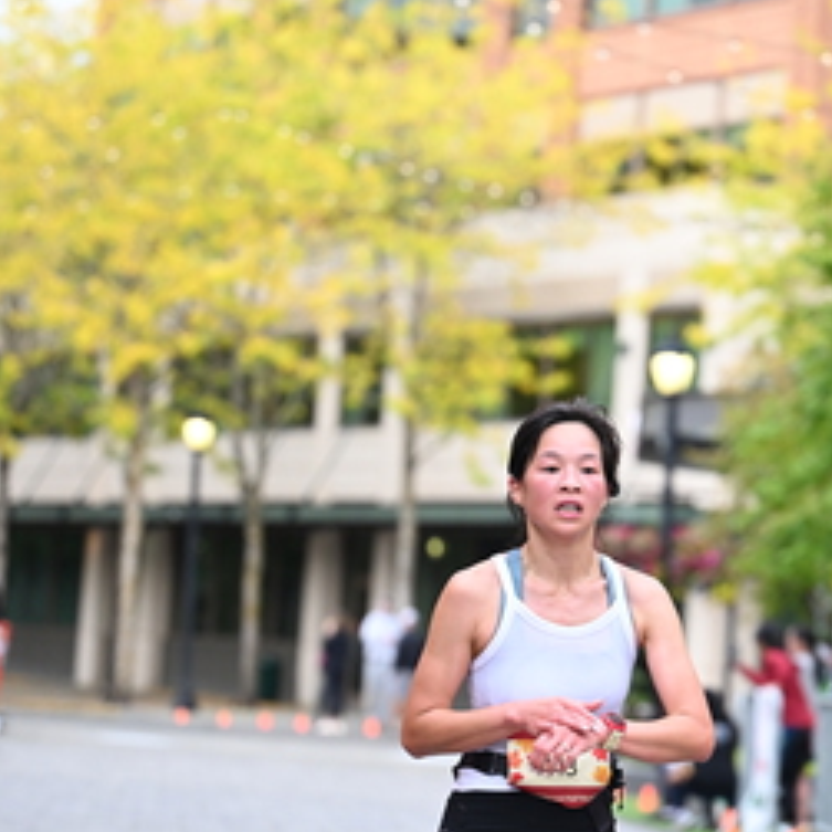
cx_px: 605
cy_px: 530
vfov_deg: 9.7
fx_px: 4922
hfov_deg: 9.6
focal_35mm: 181
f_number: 2.8
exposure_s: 1/1600
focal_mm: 97
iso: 1000
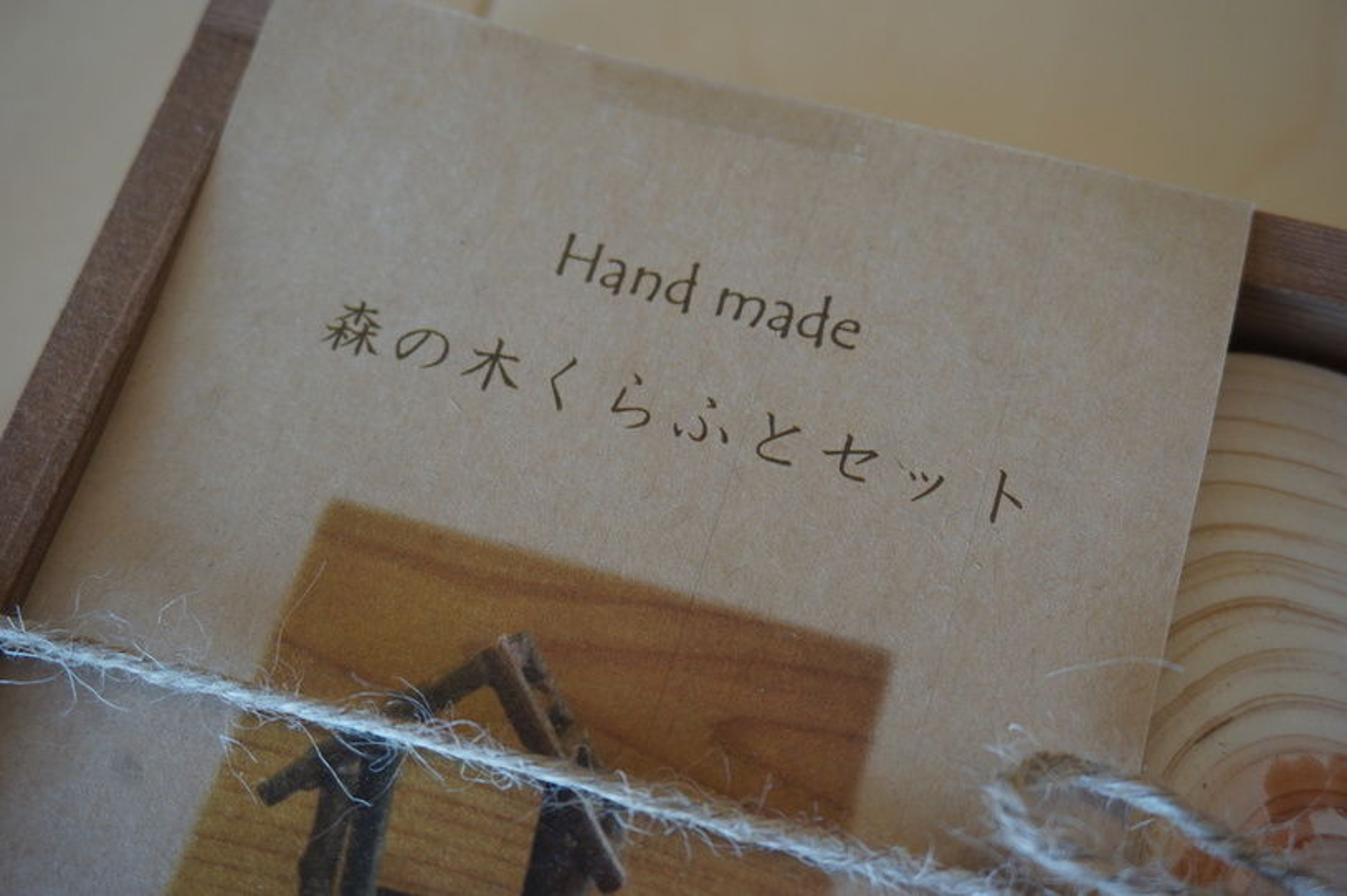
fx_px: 1570
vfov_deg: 31.8
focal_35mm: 42
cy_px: 448
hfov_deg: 46.4
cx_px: 674
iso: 400
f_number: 4.5
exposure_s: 1/60
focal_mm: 28
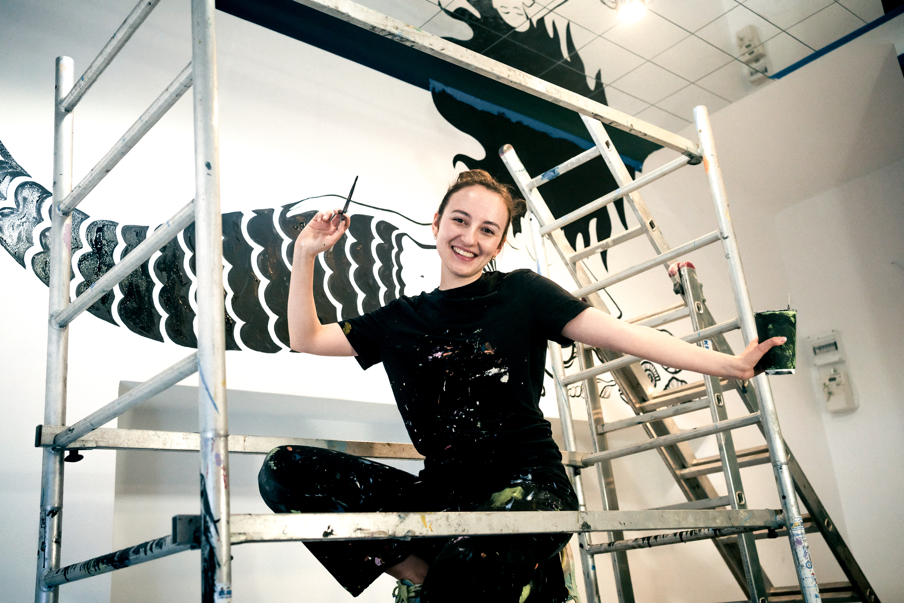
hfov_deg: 54.4
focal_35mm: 35
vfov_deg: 37.9
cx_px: 452
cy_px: 302
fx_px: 879
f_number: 4
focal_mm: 35
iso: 800
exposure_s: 1/200
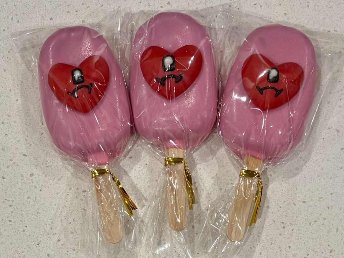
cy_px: 129
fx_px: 258
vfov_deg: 53.1
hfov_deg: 67.3
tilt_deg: -85.8
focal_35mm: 26
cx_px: 172
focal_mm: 5.96
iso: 80
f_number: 1.6
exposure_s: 1/60
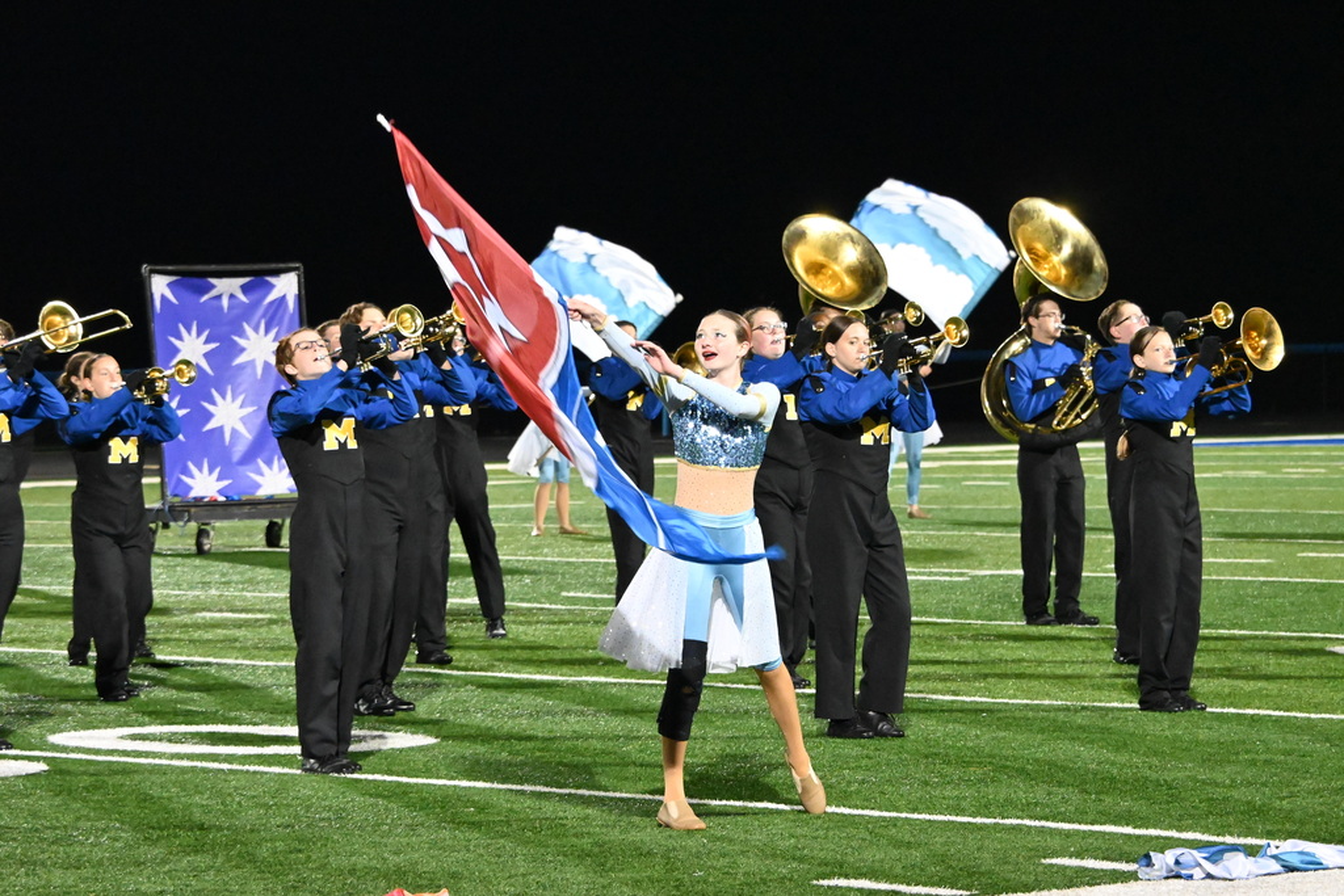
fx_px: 5880
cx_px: 672
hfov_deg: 13.0
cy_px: 448
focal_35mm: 158
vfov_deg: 8.7
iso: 10000
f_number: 6.7
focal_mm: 105
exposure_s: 1/200
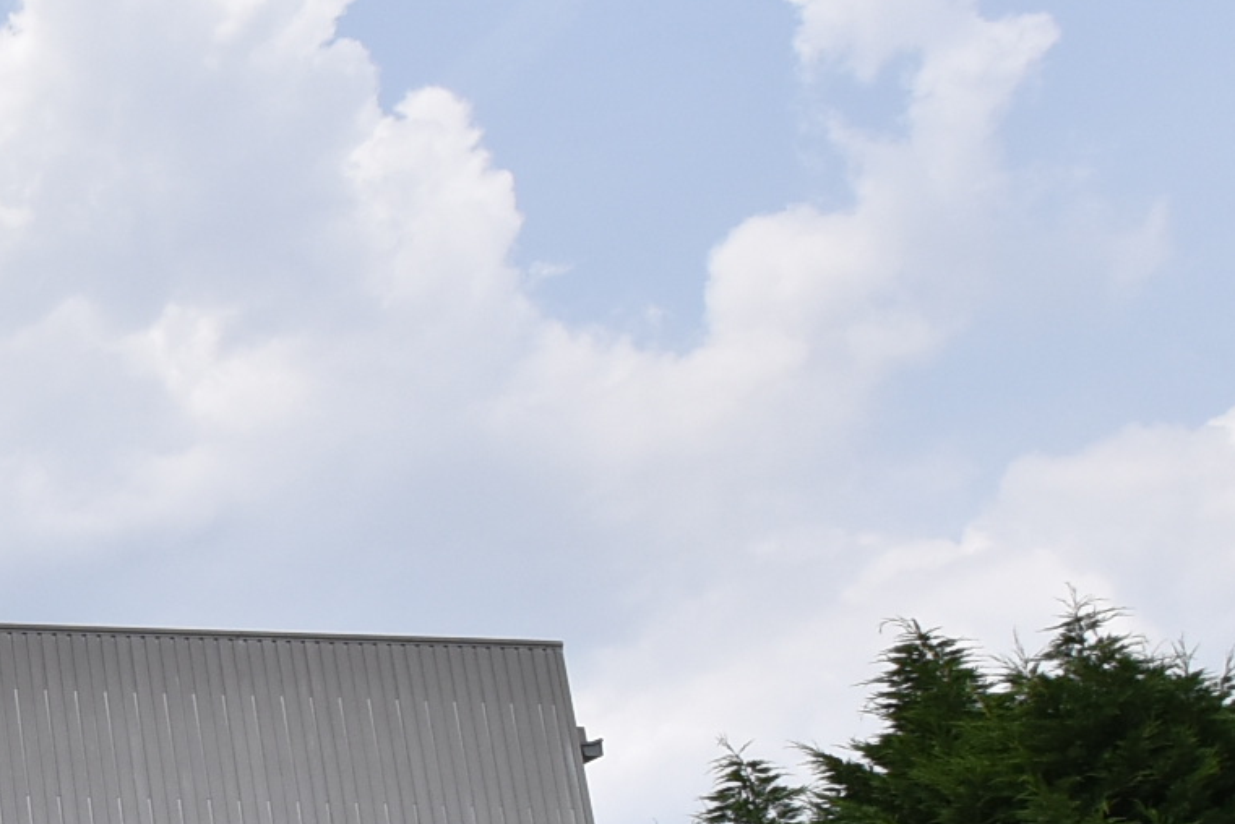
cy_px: 905
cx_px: -704
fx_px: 2025
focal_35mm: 59
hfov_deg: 24.6
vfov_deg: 21.8
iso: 400
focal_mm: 10
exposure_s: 1/2000
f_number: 7.1
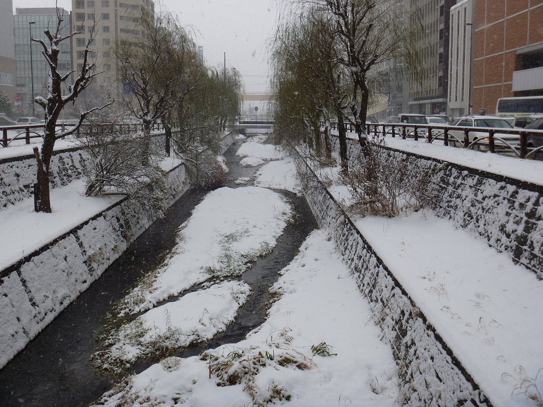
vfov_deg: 40.7
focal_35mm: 35
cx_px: 272
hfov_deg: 52.6
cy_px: 204
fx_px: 549
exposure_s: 1/250
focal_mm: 6.3
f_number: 4.5
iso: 80
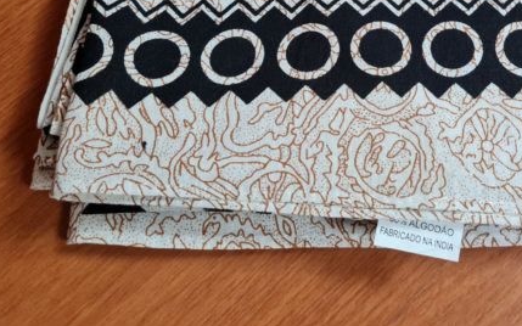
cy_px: 9
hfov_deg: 43.9
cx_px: 337
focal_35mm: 45
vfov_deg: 27.2
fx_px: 640
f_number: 1.8
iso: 160
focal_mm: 5.4
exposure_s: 1/120
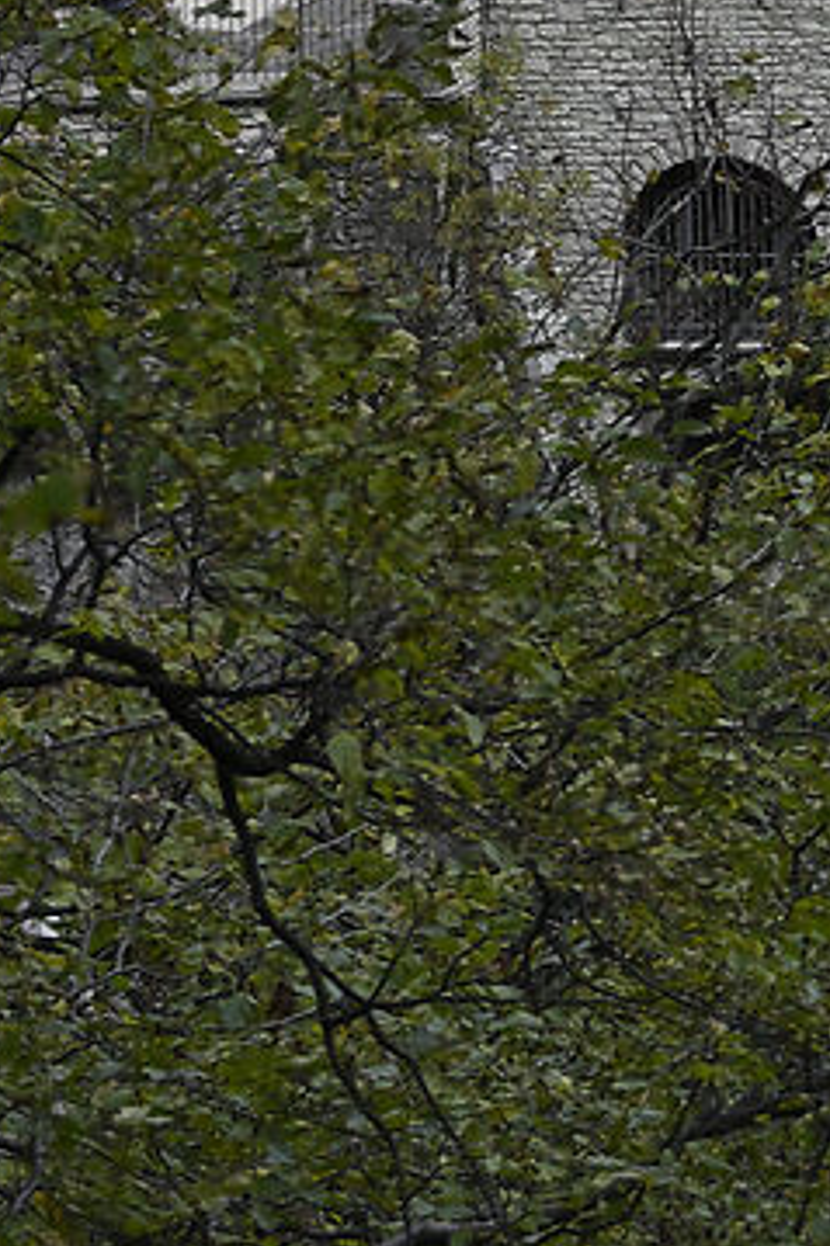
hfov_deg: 4.8
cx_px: 2563
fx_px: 9484
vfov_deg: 7.3
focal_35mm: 274
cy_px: -1190
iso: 64
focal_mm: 41
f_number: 5
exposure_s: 1/125
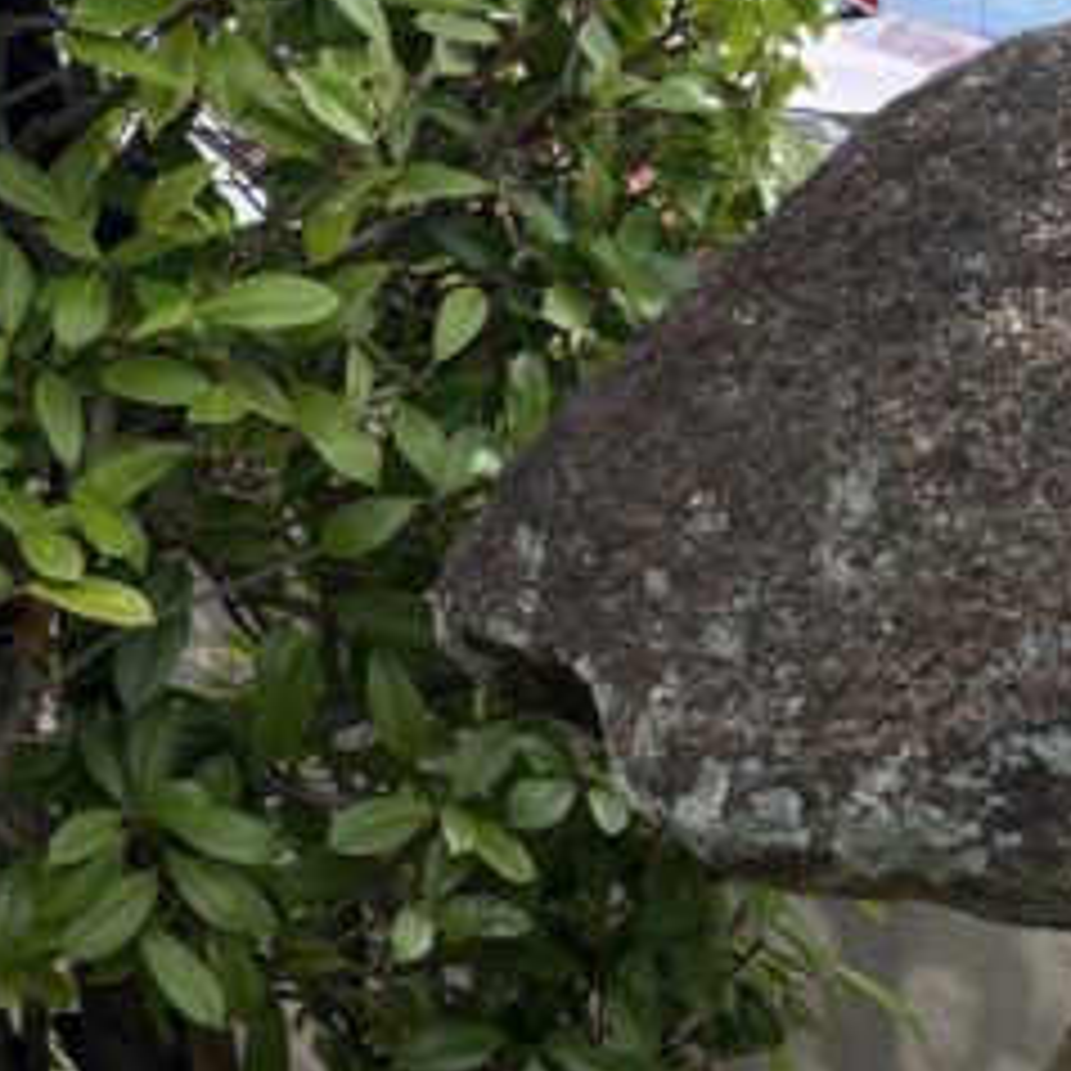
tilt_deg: -4.1
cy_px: 72
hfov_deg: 14.1
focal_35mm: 99
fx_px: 3465
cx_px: -1210
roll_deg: +0.6
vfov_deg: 17.3
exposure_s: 1/1032
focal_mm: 5.96
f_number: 1.6
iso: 50
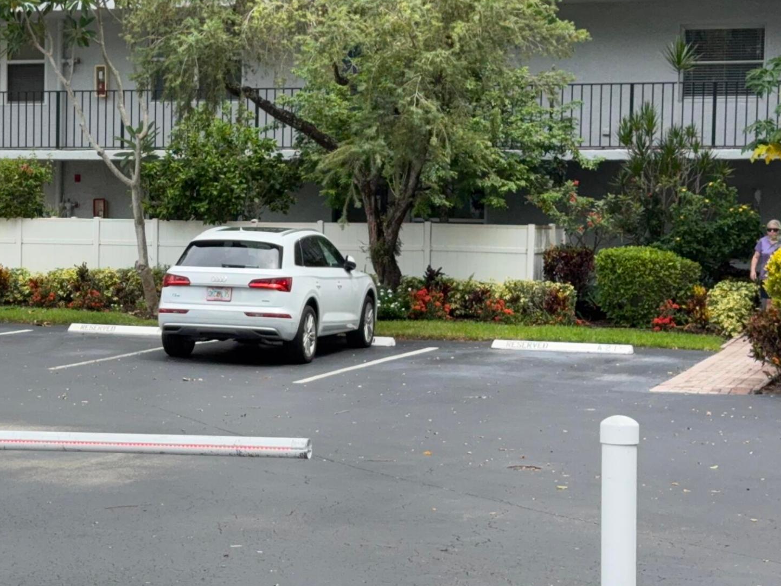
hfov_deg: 19.9
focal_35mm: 96
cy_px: 258
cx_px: 39
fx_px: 2166
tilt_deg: -1.0
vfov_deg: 15.4
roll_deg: +0.0
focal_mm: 6.76
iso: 80
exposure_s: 1/1838
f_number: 1.78
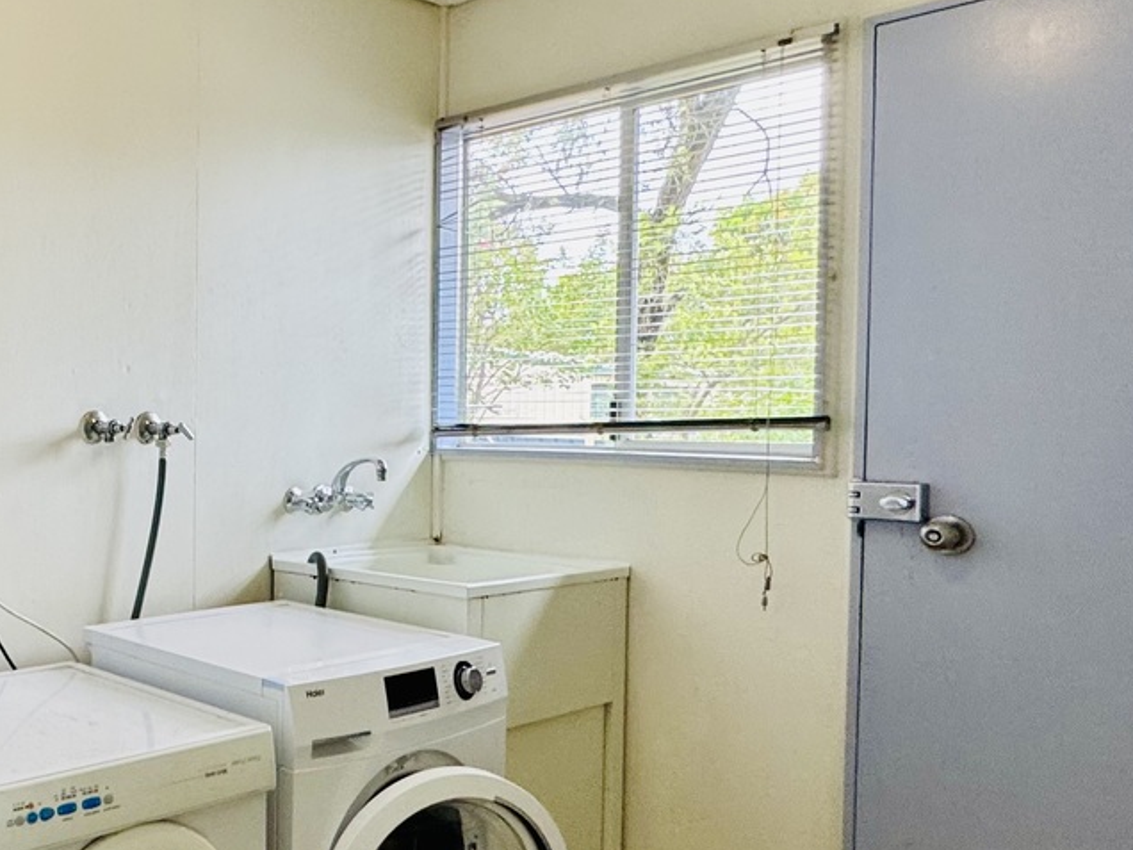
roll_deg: +0.2
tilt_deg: -2.3
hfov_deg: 46.0
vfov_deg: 42.9
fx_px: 1080
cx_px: -14
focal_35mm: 33
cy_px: 452
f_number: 2.2
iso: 200
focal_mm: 2.22
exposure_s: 1/100
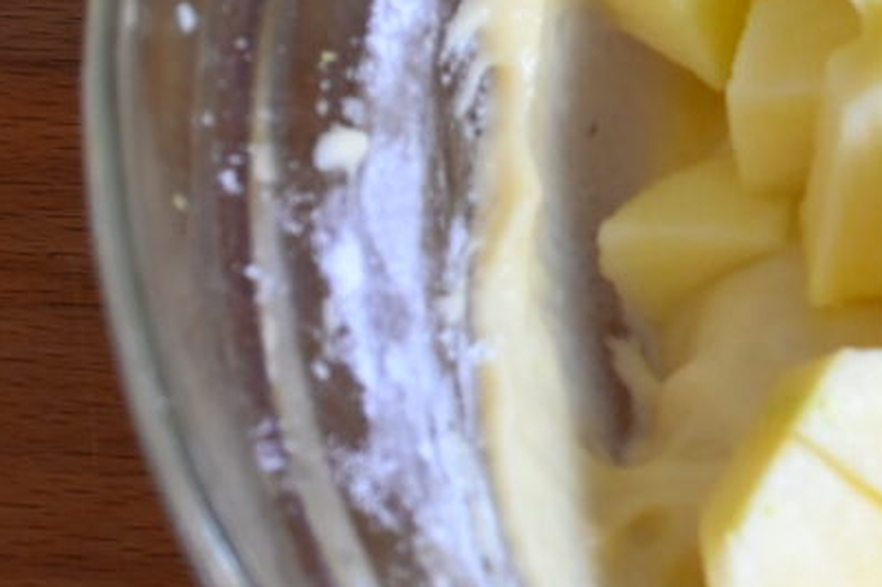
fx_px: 3379
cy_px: 130
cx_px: 1436
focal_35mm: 138
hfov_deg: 13.7
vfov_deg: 9.9
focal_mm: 24
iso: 800
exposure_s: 1/80
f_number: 6.3
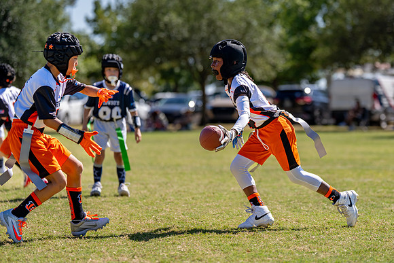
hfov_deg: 13.7
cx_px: 259
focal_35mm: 149
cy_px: 120
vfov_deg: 9.2
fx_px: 1635
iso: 160
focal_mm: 113
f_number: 2.8
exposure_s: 1/2000
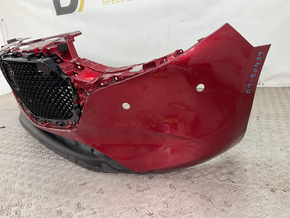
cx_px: 145
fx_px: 243
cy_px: 109
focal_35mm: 29
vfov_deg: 48.2
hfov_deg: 61.7
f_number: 1.8
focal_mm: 3
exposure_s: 1/120
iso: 32
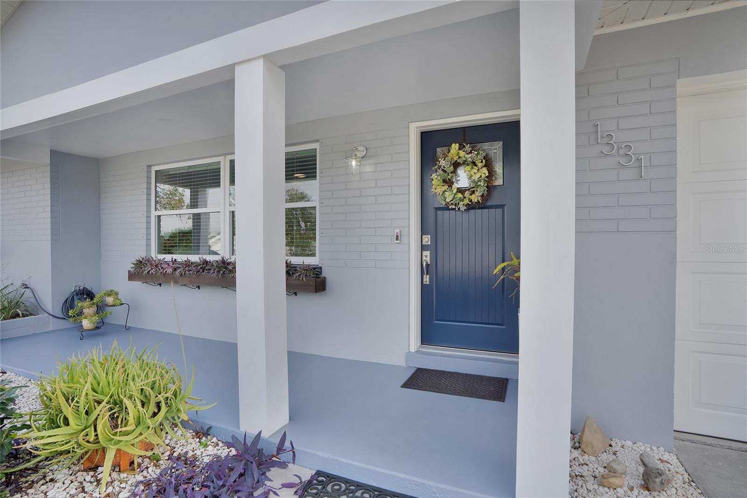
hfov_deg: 93.3
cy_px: 249
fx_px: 353
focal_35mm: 17
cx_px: 374
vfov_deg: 70.4
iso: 250
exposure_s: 1/100
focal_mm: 17
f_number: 9
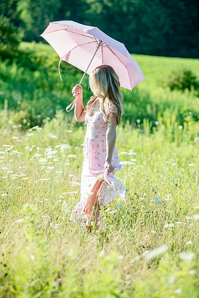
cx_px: 100
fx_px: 1036
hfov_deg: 11.0
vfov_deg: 16.4
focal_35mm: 125
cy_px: 149
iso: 160
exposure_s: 1/500
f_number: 4
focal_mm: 125
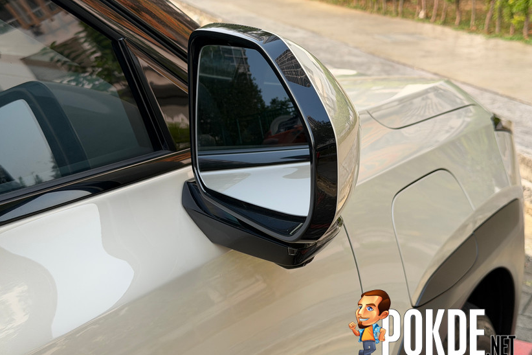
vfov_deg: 26.5
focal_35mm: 51
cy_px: 178
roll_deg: -0.1
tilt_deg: -17.7
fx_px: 754
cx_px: 269
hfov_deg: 38.9
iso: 64
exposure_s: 1/472
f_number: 1.78
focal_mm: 6.76
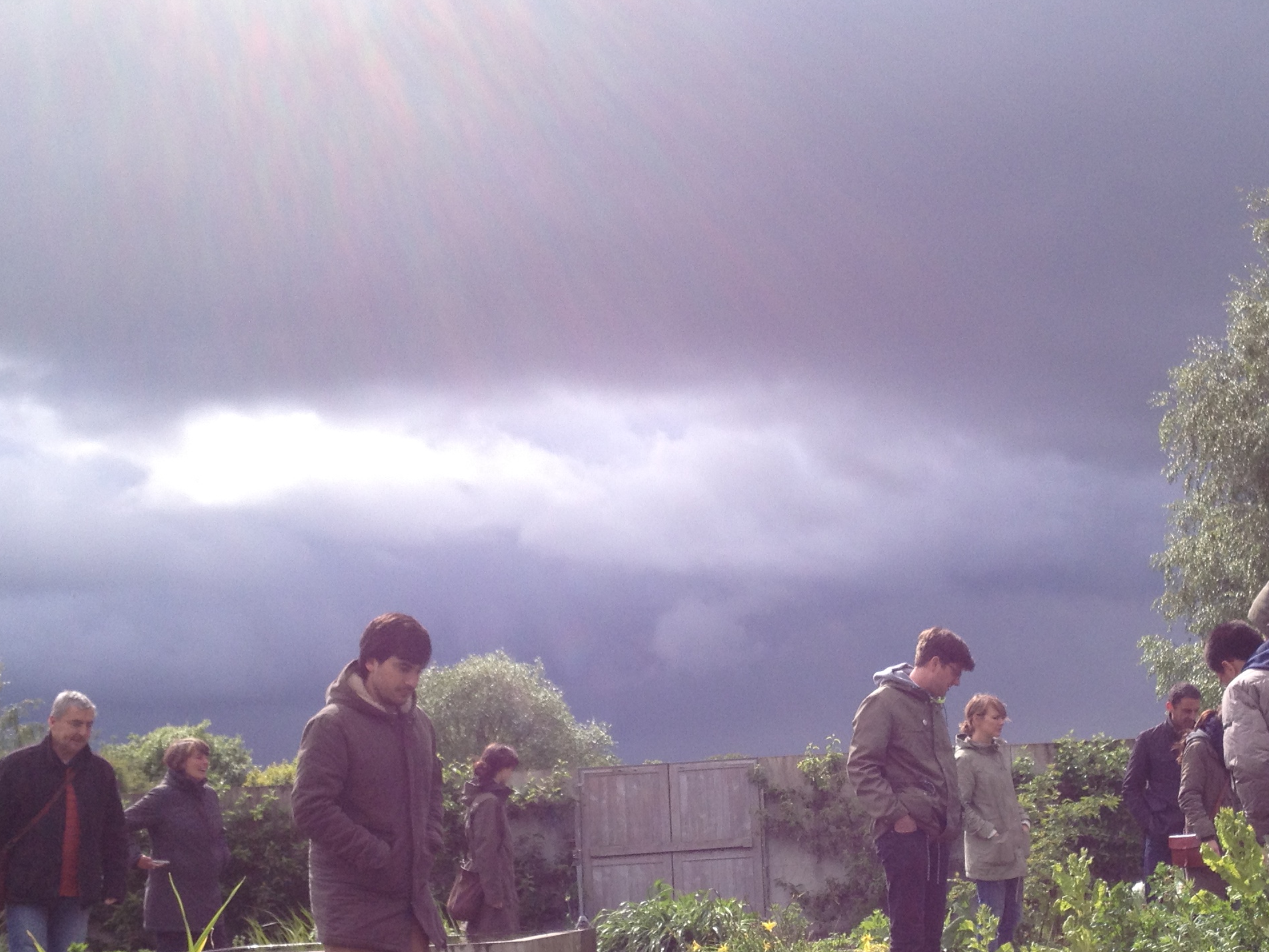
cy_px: 682
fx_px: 2200
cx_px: 806
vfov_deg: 24.2
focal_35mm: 60
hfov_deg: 32.0
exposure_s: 1/1493
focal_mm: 4.28
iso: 50
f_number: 2.4
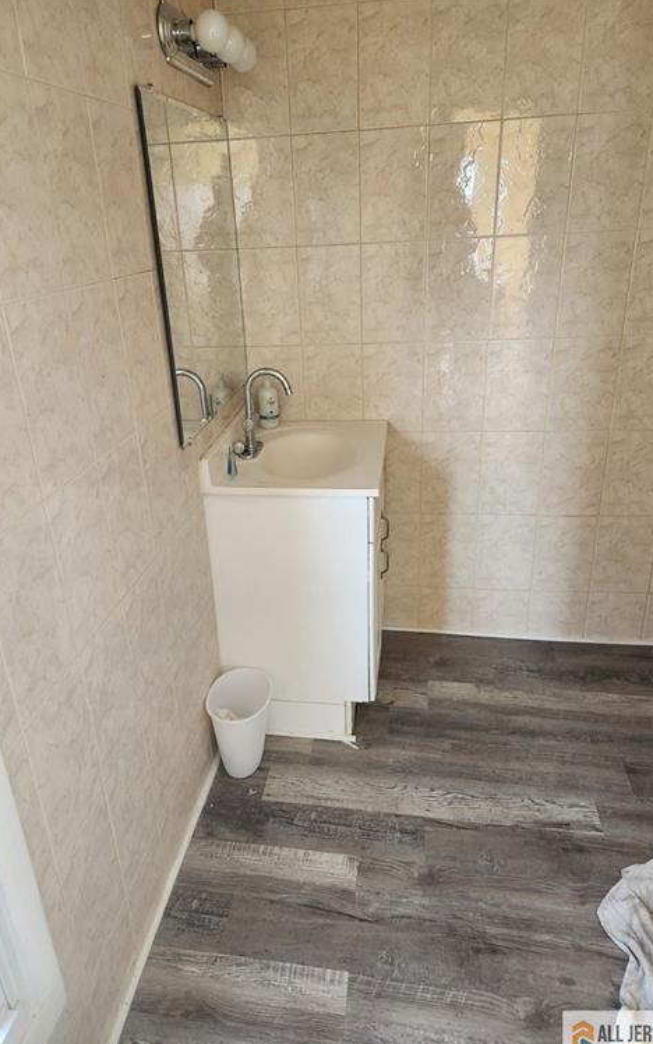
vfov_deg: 72.5
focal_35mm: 25
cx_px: 321
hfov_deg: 49.3
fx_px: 712
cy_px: 530
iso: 250
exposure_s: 1/120
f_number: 1.8
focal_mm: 5.4
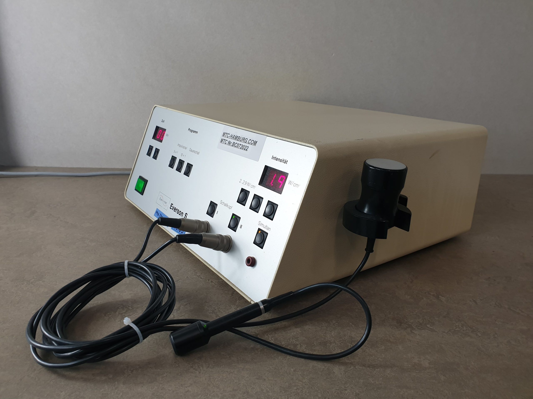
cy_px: 200
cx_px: 266
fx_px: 400
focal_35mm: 26
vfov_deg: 53.1
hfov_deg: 67.3
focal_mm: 4.3
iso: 64
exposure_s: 1/50
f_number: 2.4
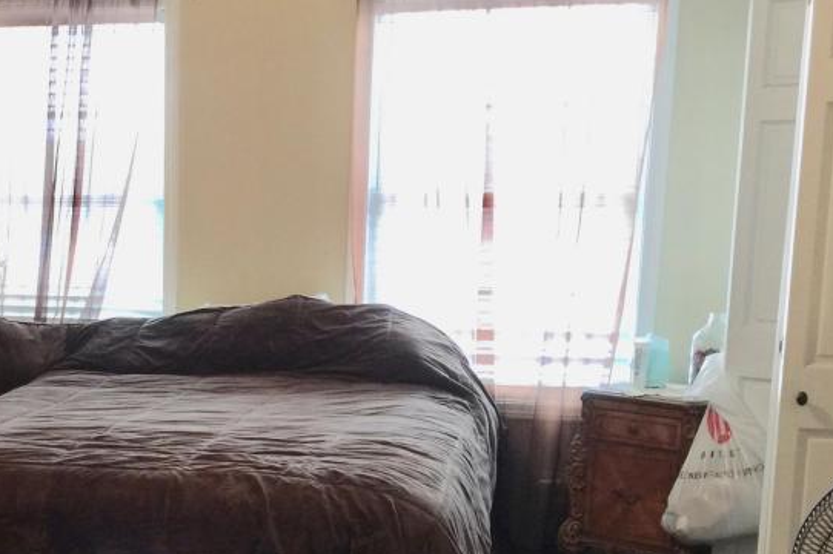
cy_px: 439
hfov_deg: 33.6
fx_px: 1318
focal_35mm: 57
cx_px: 115
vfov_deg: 23.4
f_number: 2.2
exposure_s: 1/15
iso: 100
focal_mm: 4.15
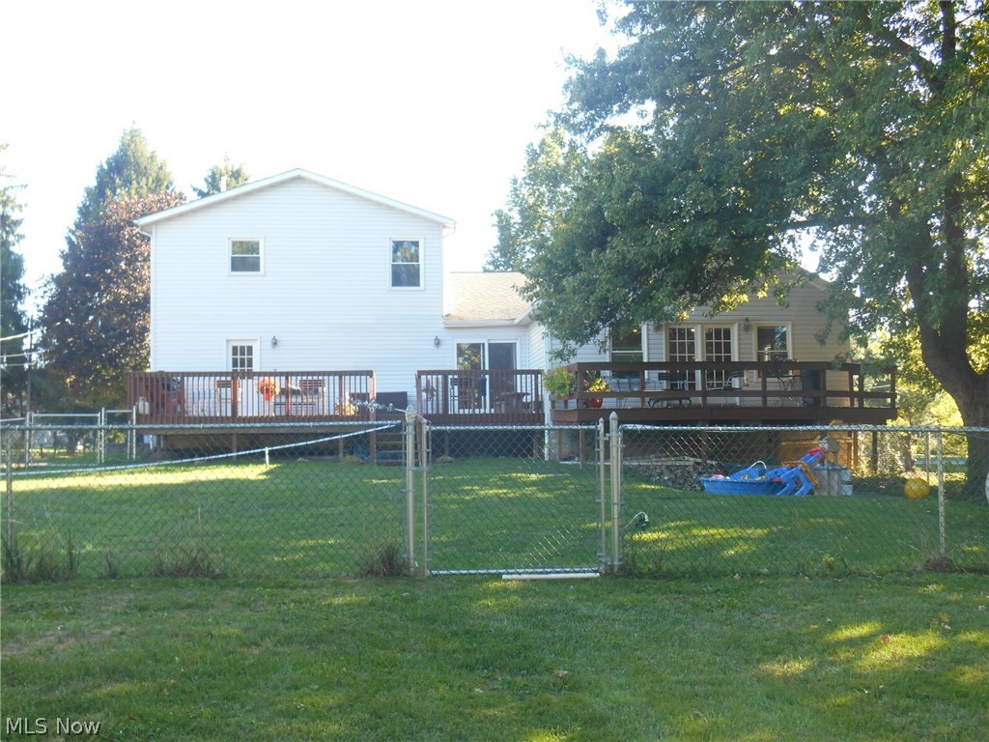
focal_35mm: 41
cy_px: 371
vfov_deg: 35.1
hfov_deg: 45.8
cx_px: 494
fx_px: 1171
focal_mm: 7.2
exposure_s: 1/50
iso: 80
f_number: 3.9
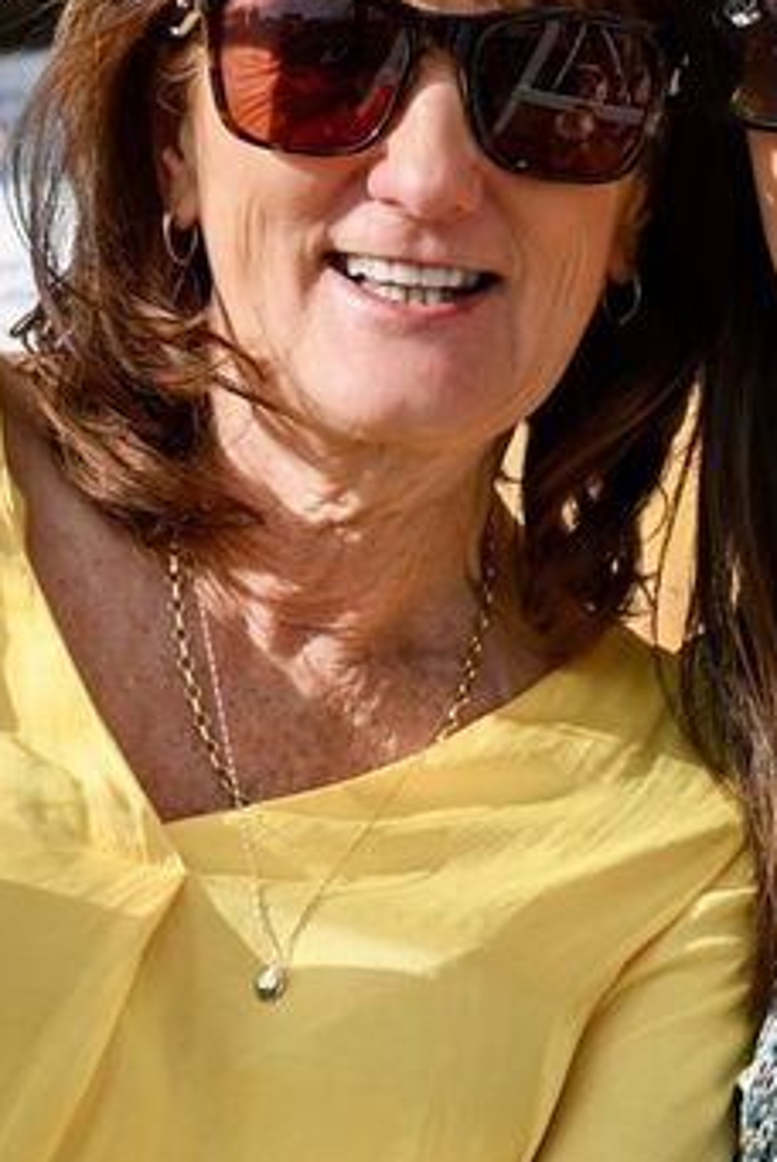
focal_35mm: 123
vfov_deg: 16.6
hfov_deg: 11.1
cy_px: 661
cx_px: 620
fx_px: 3974
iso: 125
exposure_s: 1/1000
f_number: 5
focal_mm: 35
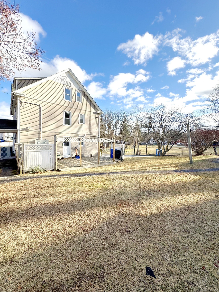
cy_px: 146
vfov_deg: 102.1
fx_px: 118
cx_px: 110
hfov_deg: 85.7
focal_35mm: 14
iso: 50
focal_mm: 2.22
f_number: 2.2
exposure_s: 1/1217
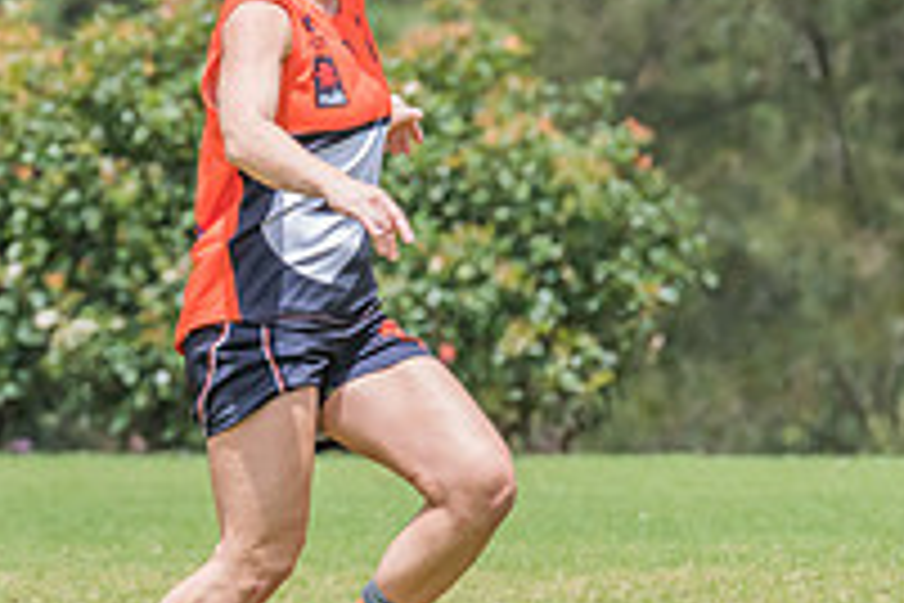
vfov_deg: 1.4
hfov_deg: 2.1
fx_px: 24582
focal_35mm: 979
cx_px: -33
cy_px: 231
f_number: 9
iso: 800
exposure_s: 1/1250
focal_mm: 300
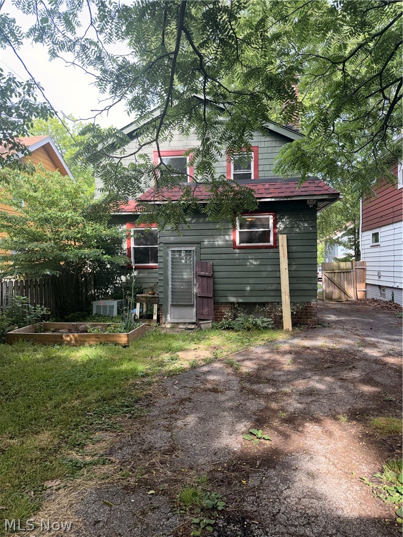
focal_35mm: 24
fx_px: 373
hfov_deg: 56.8
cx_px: 202
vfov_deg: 71.6
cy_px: 268
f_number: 1.78
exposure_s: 1/575
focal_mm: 6.76
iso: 50
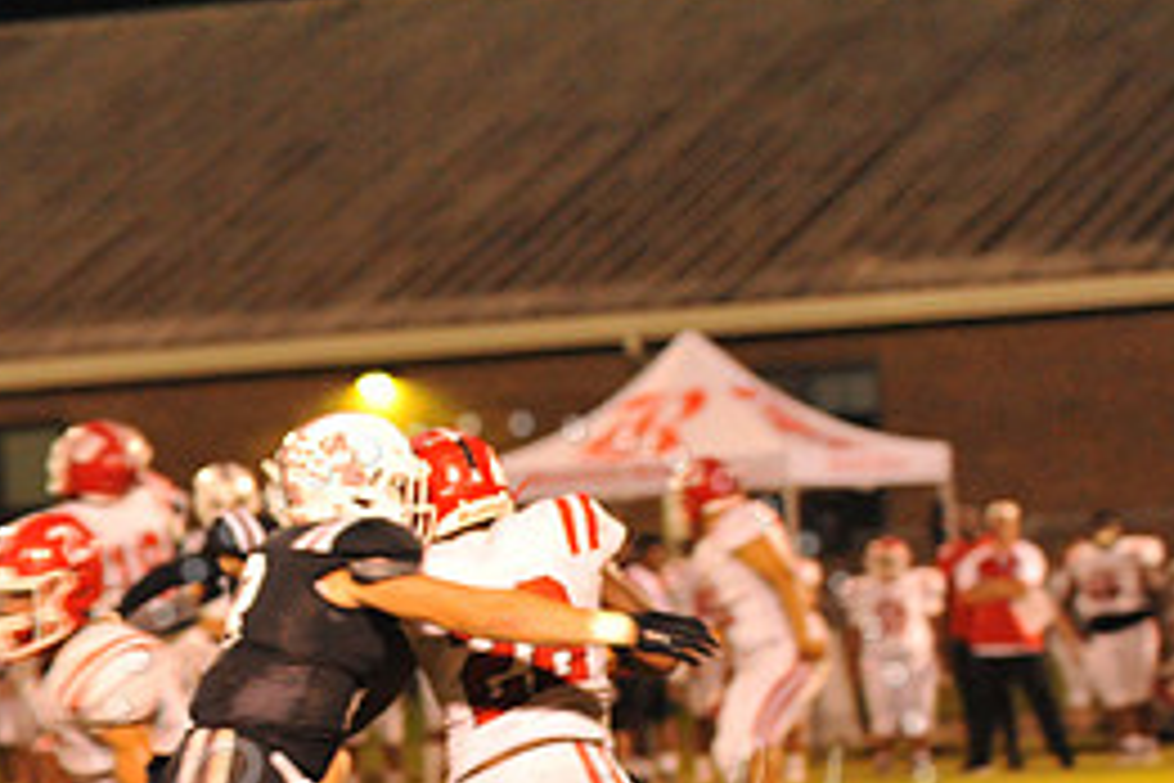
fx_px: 8120
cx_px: 513
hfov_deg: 8.3
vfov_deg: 5.5
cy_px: 837
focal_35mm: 249
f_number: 5
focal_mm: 112
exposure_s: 1/160
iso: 5000
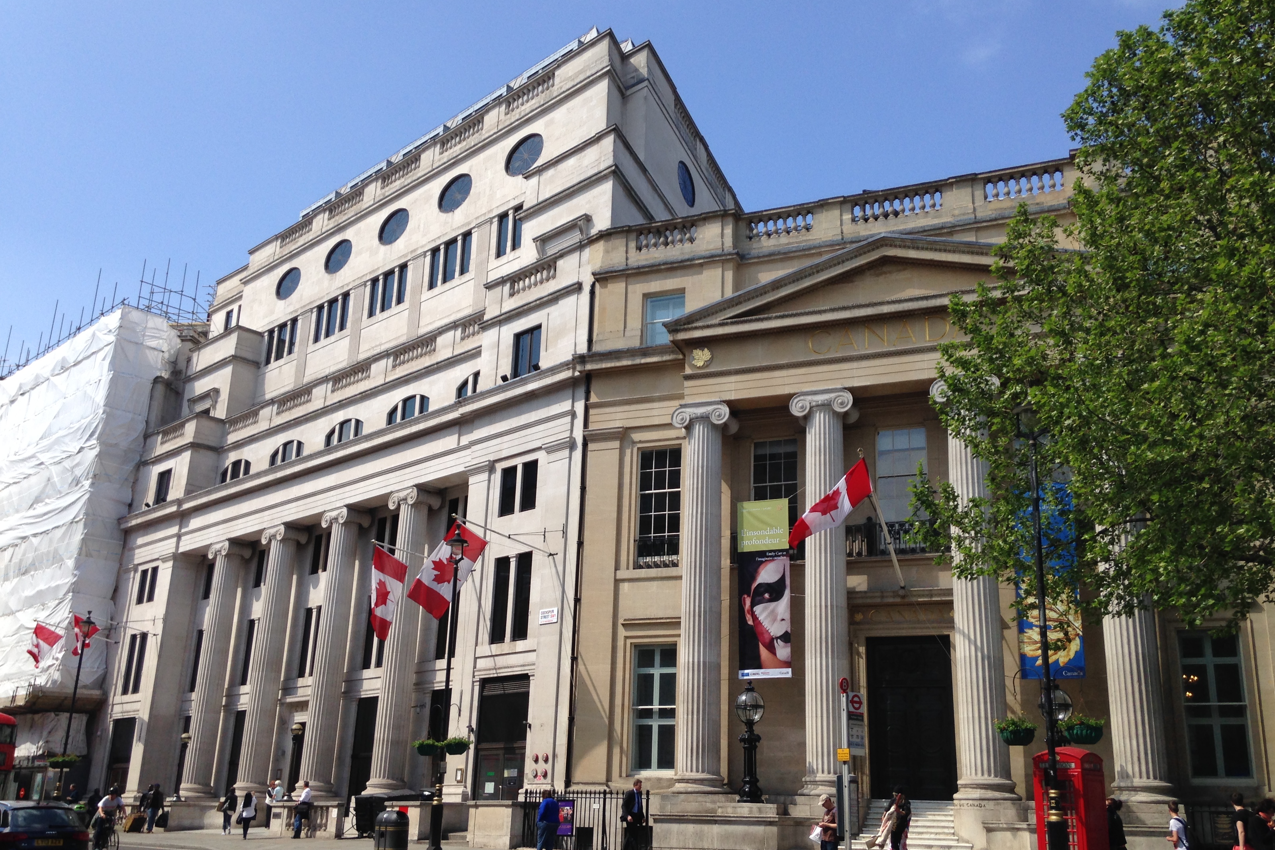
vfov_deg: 37.8
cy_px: 454
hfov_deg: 54.4
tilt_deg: +16.5
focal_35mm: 35
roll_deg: -2.5
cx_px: 649
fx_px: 1239
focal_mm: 4.12
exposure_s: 1/1506
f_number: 2.4
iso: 50
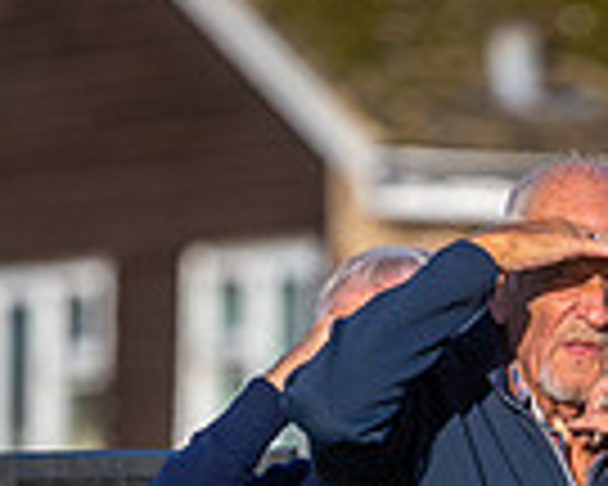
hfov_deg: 1.4
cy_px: 909
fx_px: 25336
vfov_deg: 1.1
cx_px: 615
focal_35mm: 1408
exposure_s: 1/1600
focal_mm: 300
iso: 160
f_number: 4
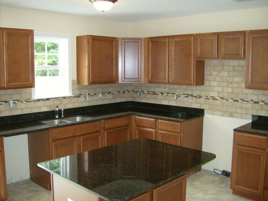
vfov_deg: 39.7
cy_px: 100
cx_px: 134
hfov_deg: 51.4
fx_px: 279
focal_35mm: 36
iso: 200
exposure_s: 1/60
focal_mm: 6
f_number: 2.8
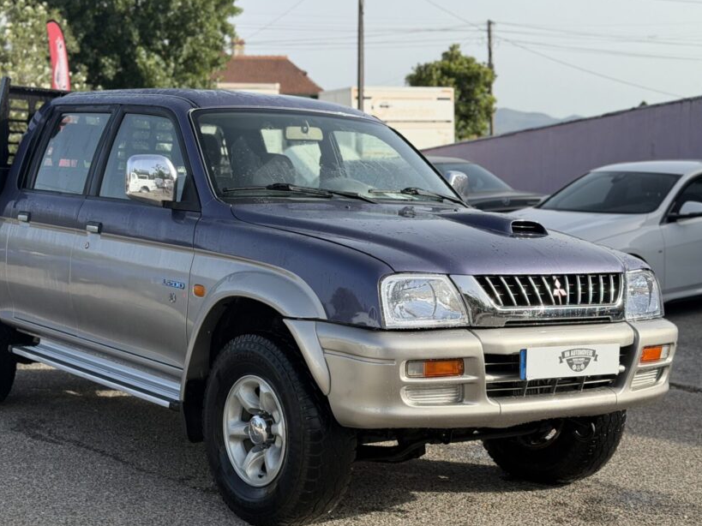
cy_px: 297
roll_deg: +0.8
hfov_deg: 32.1
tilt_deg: -6.3
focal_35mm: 60
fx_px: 1217
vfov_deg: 24.4
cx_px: 299
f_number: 1.78
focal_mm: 6.76
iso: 64
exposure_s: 1/1931
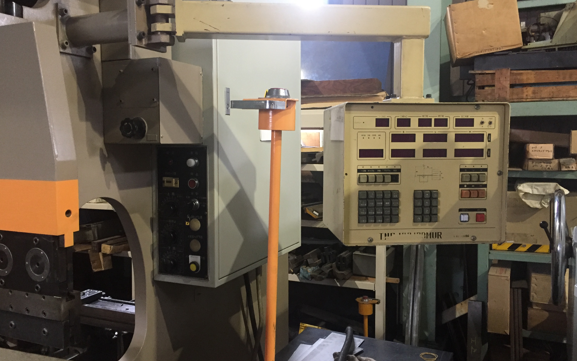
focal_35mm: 31
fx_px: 487
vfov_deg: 40.6
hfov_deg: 61.2
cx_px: 290
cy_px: 171
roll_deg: -1.7
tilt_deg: -3.6
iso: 250
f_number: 2.2
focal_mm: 4.15
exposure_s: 1/15
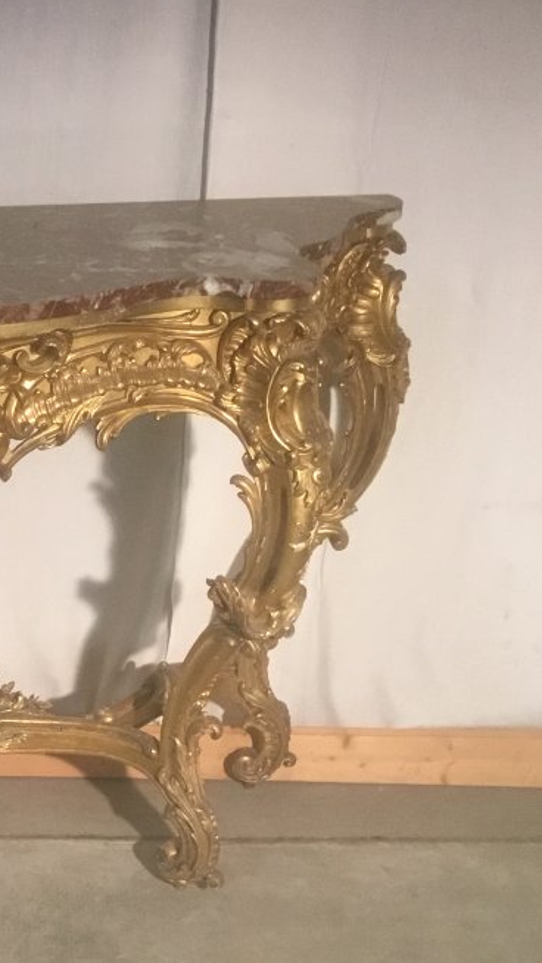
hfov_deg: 18.5
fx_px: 1584
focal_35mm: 62
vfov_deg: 33.2
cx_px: -97
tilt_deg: -30.8
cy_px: 723
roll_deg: +0.9
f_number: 2.4
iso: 160
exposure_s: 1/33
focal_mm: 3.3
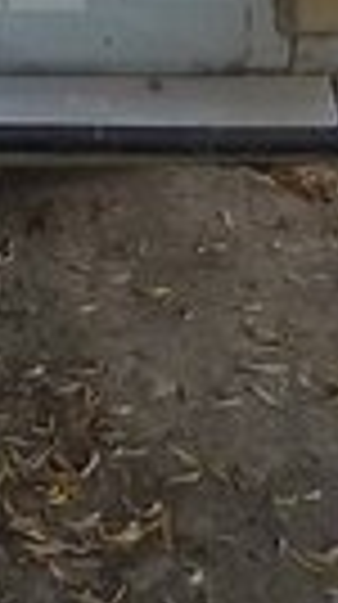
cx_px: -261
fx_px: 1999
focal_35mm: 125
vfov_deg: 16.7
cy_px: -40
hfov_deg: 9.2
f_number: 2.4
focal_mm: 2.93
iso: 40
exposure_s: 1/182
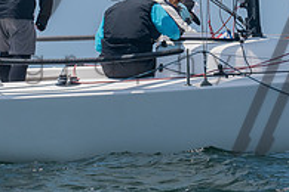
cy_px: -48
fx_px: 2866
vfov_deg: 3.8
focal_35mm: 357
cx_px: 166
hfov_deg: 5.8
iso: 400
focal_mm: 80
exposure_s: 1/2000
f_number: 8
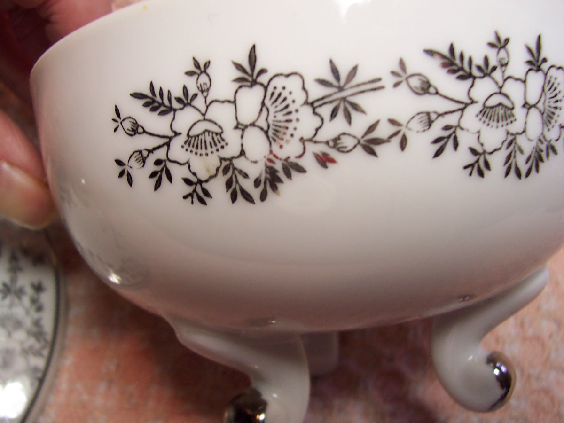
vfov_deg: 38.7
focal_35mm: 37
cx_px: 282
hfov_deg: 50.1
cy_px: 212
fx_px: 603
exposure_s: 1/30
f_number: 2.8
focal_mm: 5.6
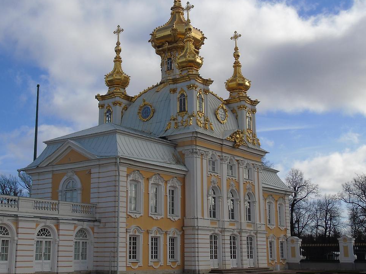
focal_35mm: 50
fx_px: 529
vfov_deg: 29.1
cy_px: 126
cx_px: 155
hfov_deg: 38.1
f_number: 4.3
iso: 80
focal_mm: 7.1
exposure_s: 1/1000
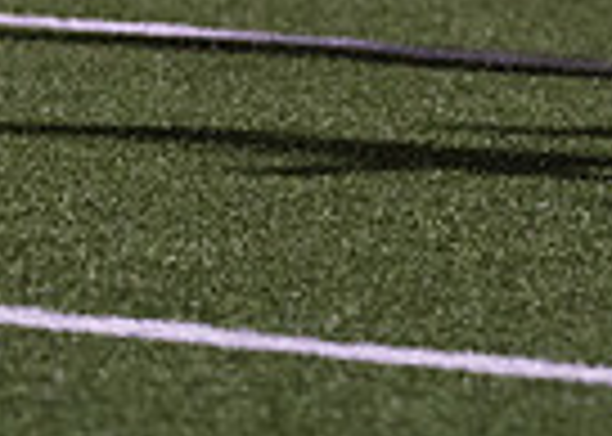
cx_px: 930
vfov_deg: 1.5
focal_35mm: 985
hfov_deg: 2.0
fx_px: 17112
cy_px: -636
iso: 1000
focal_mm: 135
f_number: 1.8
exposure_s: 1/1000
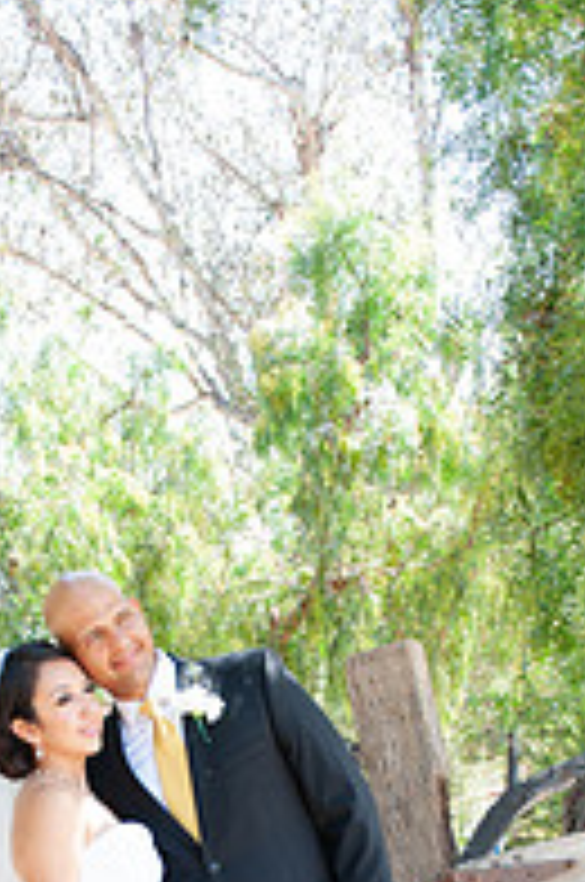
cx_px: 218
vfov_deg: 32.4
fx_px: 1345
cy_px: 945
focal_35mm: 55
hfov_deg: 24.5
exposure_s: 1/250
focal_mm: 24
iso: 200
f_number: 3.5
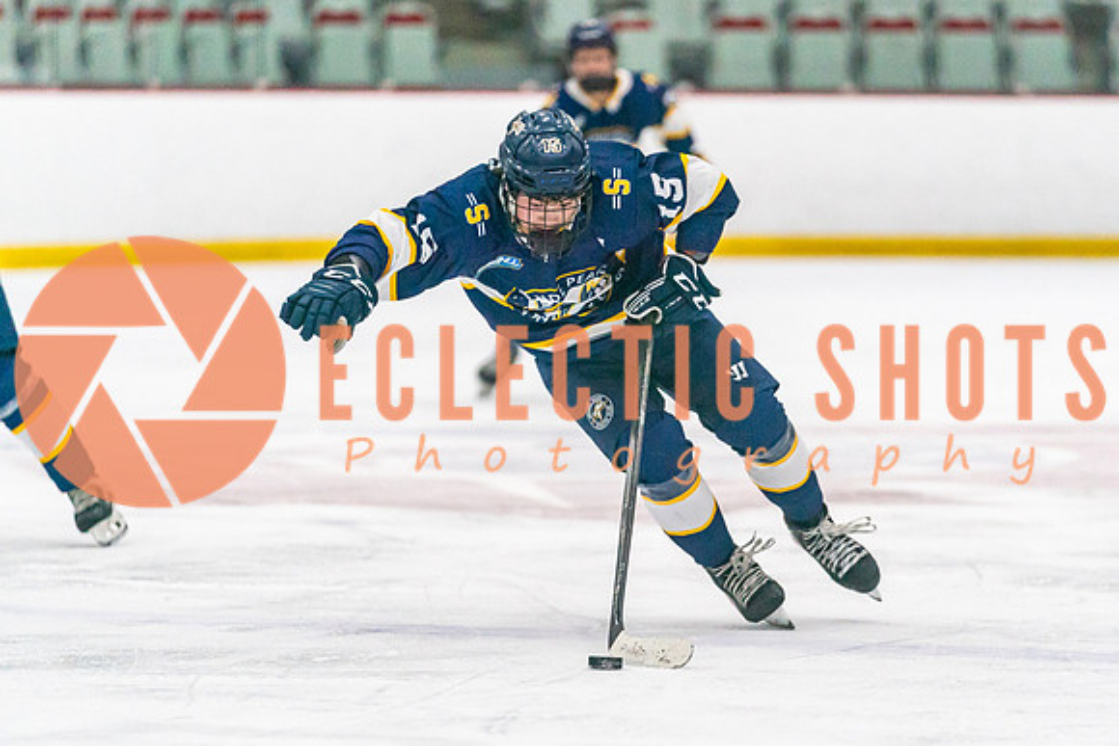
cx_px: 641
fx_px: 9088
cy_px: 483
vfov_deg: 4.7
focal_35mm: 292
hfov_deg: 7.0
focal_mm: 200
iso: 4000
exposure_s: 1/1600
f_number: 2.8
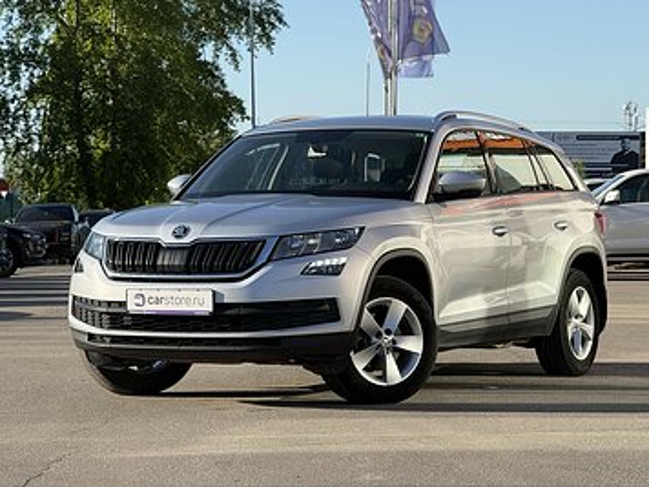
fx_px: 2250
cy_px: 244
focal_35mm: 120
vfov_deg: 12.3
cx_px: 324
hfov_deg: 16.4
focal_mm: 15.66
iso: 50
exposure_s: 1/1080
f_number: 2.8
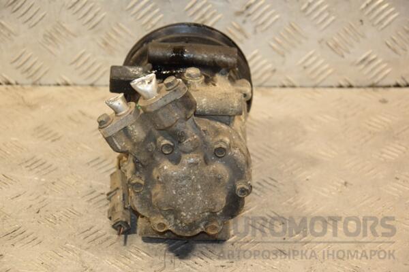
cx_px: 204
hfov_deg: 19.5
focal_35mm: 105
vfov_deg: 13.0
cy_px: 136
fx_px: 1193
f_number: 5.3
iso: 800
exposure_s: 1/125
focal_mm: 70
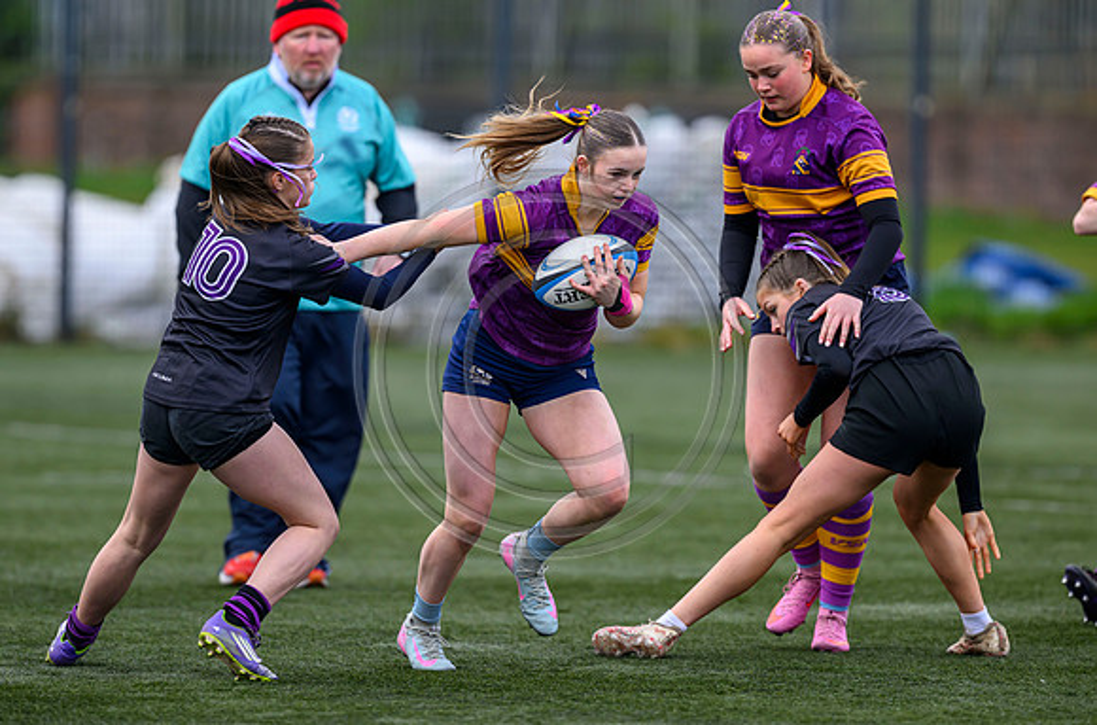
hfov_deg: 4.7
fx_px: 13416
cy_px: 322
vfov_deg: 3.1
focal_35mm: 442
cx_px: 493
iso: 640
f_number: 3.5
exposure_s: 1/2000
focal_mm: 400
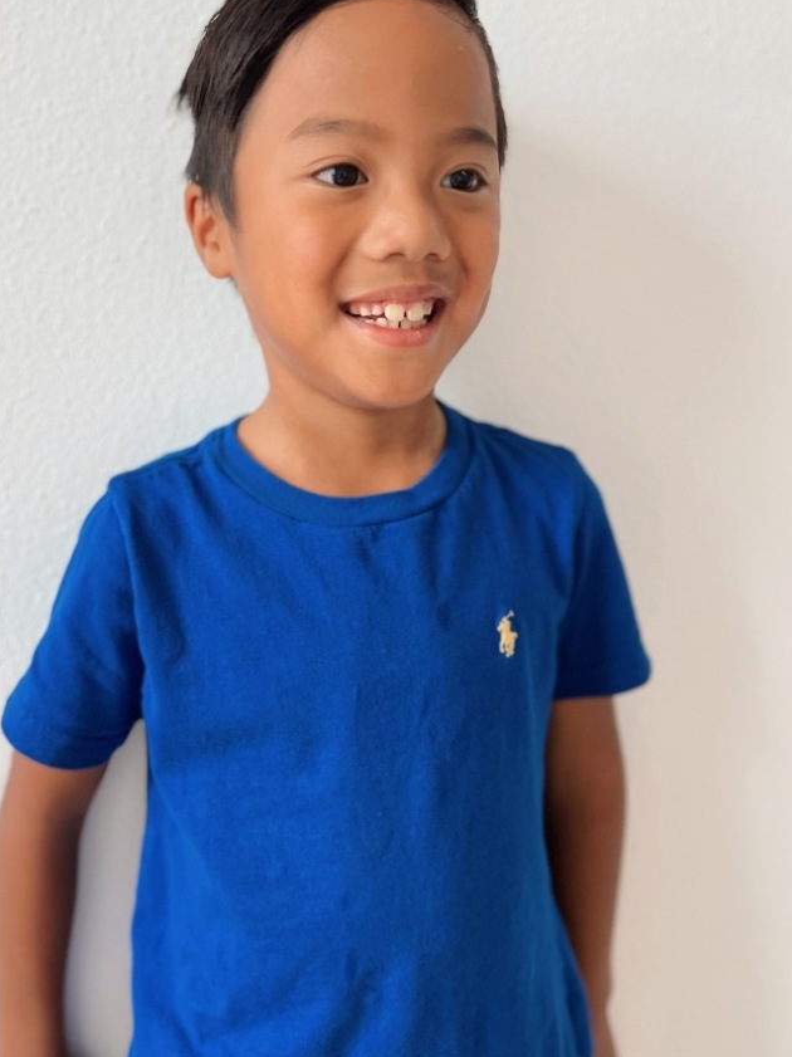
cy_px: 483
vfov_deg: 55.3
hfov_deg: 42.6
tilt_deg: -6.3
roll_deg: -0.9
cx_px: 299
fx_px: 1007
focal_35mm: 33
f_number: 1.5
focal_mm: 5.7
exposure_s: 1/67
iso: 125
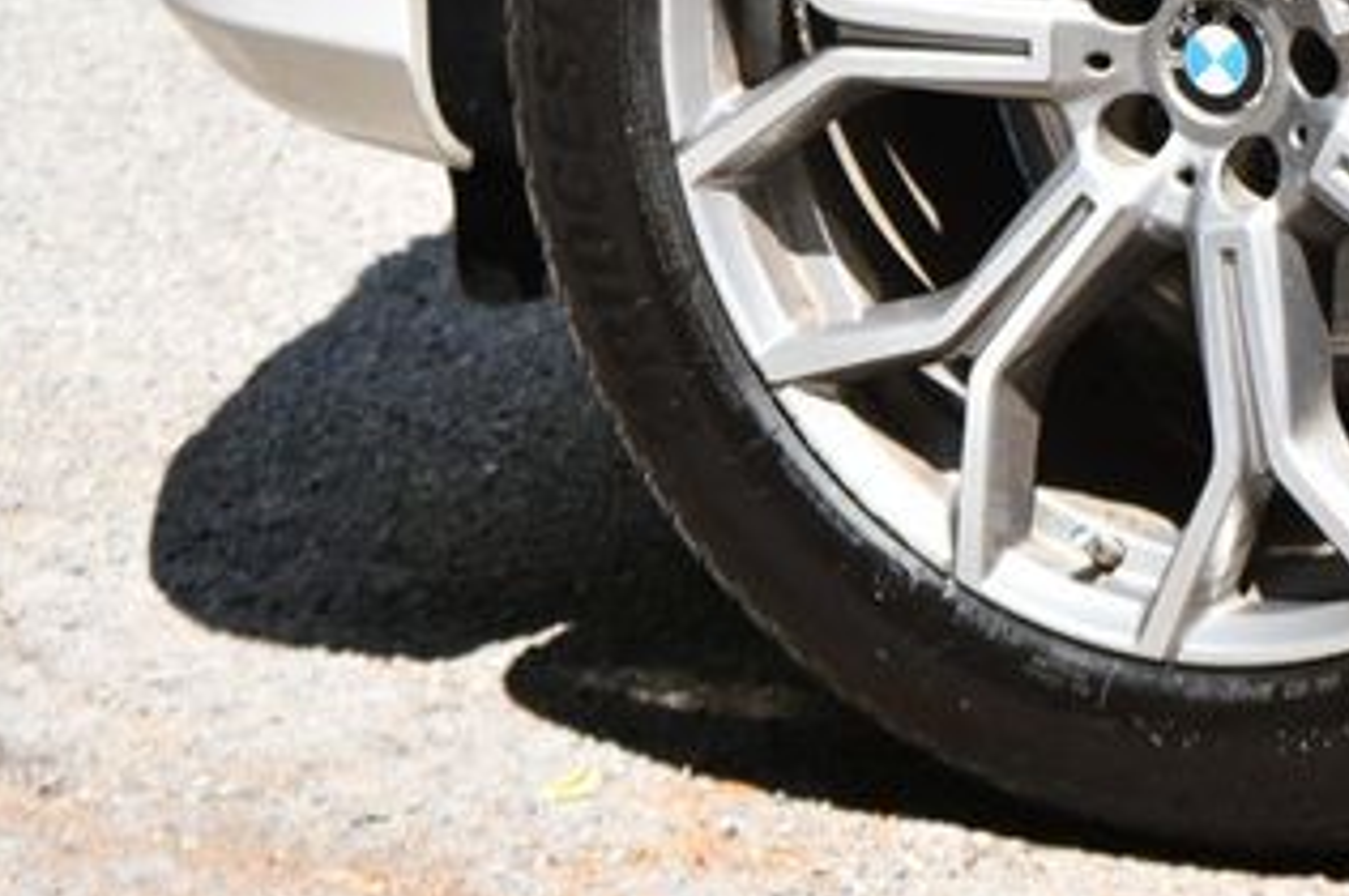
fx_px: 11604
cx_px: 1251
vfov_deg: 4.4
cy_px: 51
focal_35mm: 310
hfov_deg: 6.6
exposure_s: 1/250
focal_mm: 102
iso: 125
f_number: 8
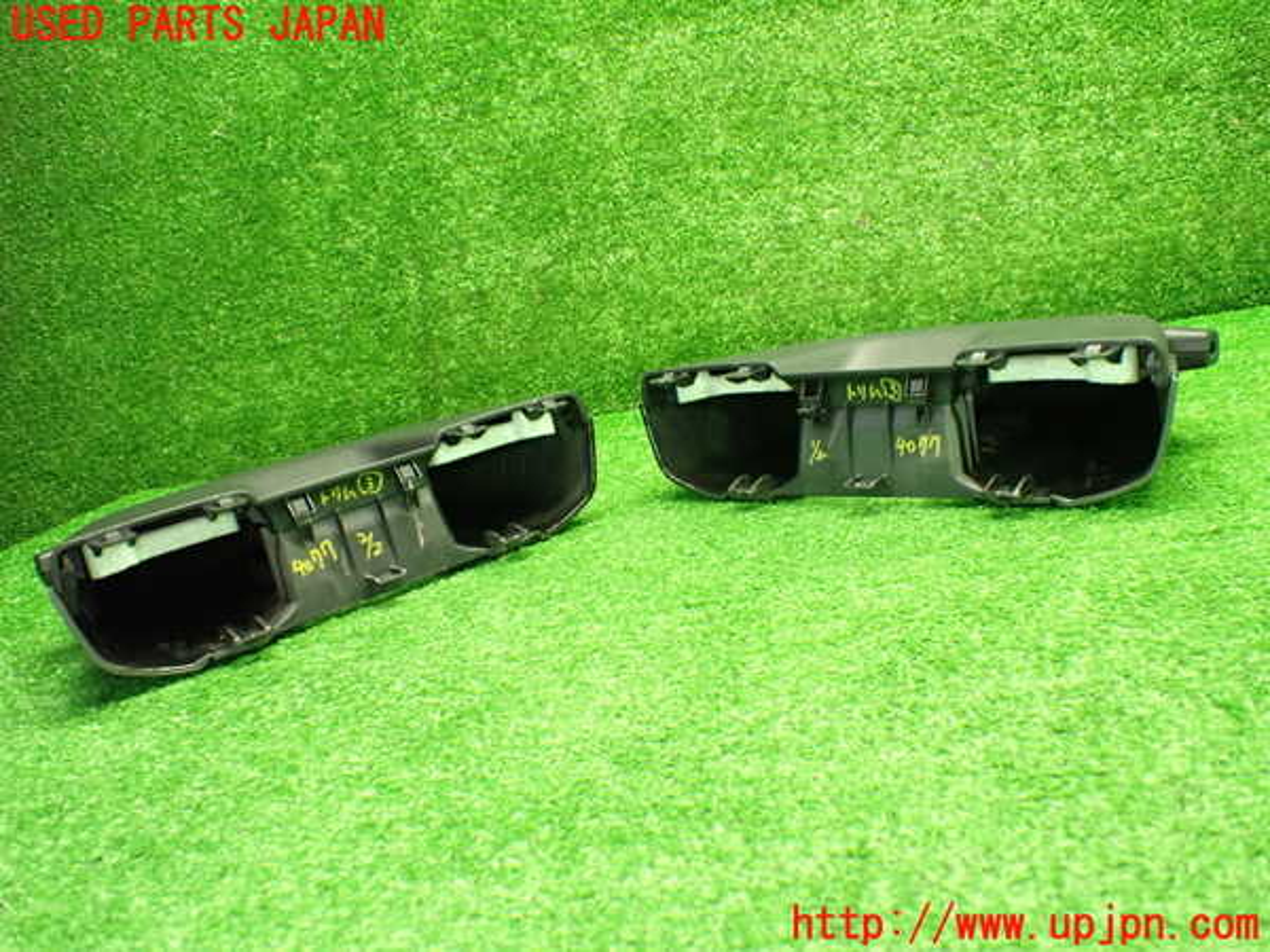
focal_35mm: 30
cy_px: 476
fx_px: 1101
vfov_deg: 46.8
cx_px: 635
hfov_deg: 60.0
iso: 800
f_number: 2.3
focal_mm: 5.4
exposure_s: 1/50
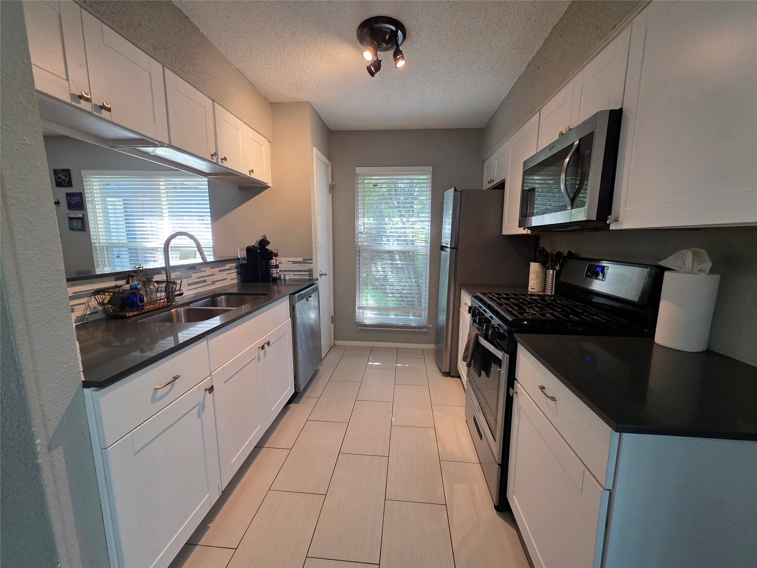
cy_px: 284
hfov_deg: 106.2
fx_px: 284
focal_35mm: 13
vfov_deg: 89.9
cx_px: 378
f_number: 1.9
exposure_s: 1/120
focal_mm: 2.2
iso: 250
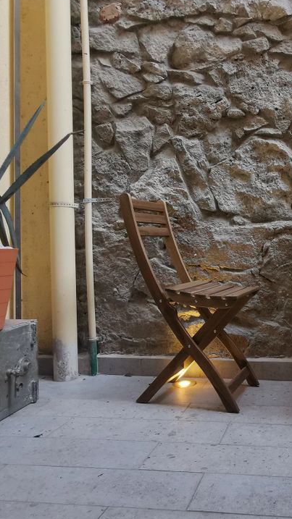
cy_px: 245
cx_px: 260
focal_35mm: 31
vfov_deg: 62.6
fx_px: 427
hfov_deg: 35.6
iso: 200
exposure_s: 1/120
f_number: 2.2
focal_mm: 2.35
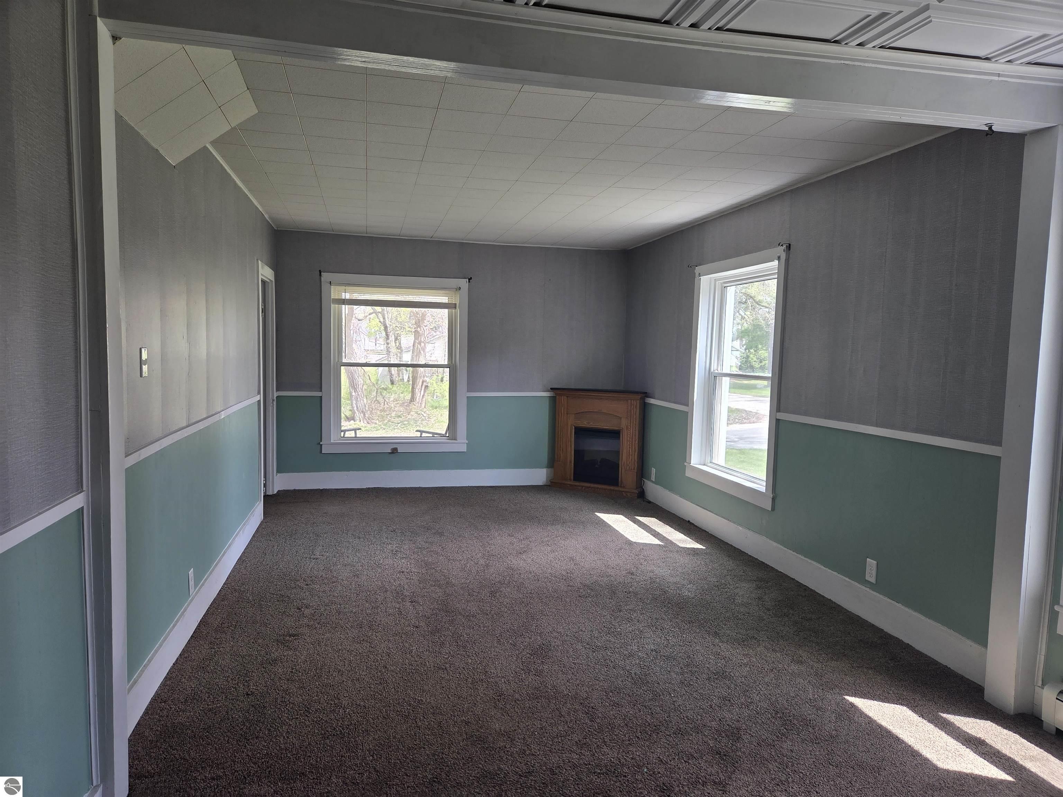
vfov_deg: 58.9
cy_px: 398
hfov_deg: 73.9
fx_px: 706
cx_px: 532
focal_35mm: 23
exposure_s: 1/180
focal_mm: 5.4
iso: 64
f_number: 1.8
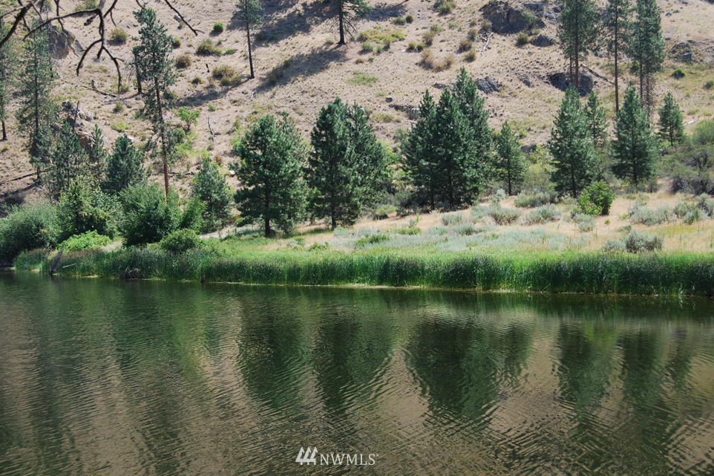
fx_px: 1408
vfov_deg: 19.2
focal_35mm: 71
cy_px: 215
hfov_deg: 28.5
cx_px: 337
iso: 100
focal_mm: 42
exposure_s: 1/160
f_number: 7.1
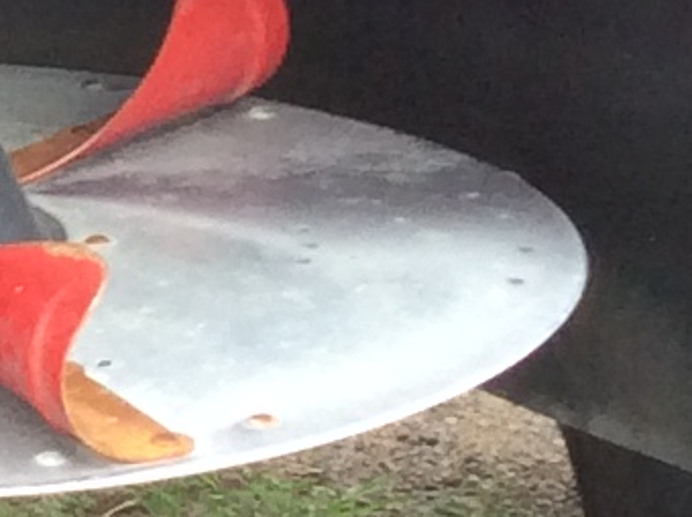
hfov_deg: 7.7
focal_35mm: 244
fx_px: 4871
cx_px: -814
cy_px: -102
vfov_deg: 6.0
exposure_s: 1/120
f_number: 2.4
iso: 40
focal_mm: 3.3
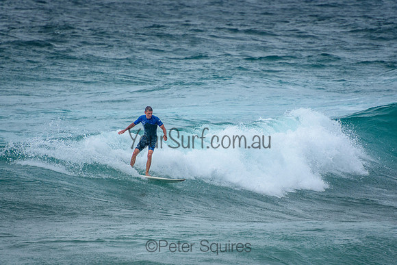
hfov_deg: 3.4
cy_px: 132
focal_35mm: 600
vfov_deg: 2.3
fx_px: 6618
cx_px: 198
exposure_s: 1/2000
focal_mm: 400
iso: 500
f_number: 5.6
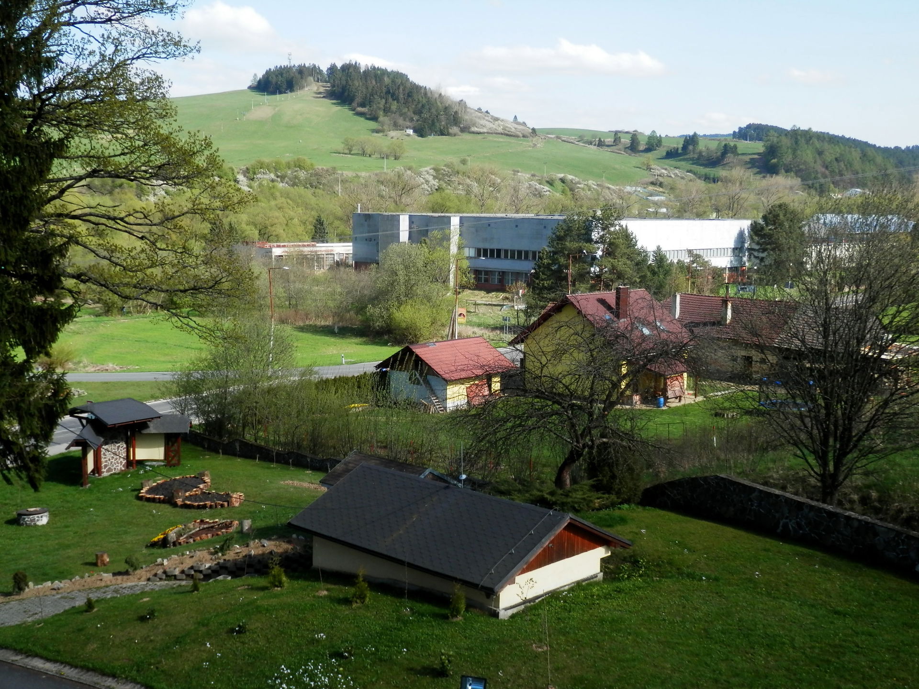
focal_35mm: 40
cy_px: 344
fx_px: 1062
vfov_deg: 36.0
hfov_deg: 46.8
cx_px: 460
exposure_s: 1/400
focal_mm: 7.3
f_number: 3.7
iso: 80
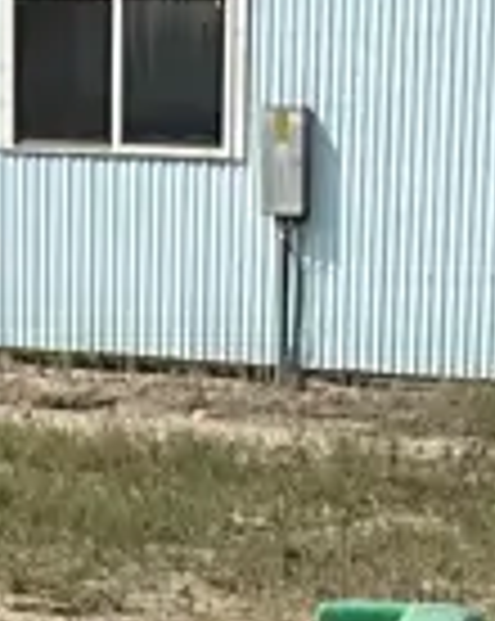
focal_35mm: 197
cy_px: 1570
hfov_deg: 7.8
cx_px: 446
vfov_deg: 8.8
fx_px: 3616
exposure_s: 1/2141
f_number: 1.8
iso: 25
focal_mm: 3
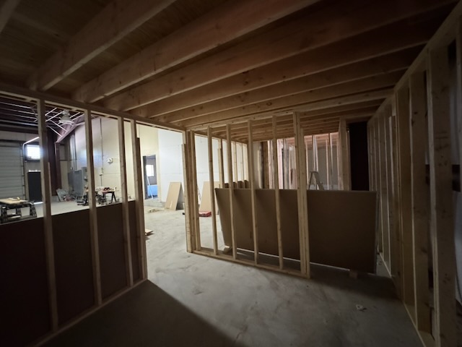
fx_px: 187
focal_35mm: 14
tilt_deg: -1.5
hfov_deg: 102.1
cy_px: 174
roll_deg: +2.5
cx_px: 231
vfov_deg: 85.7
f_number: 2.2
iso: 1250
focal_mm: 2.22
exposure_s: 1/60
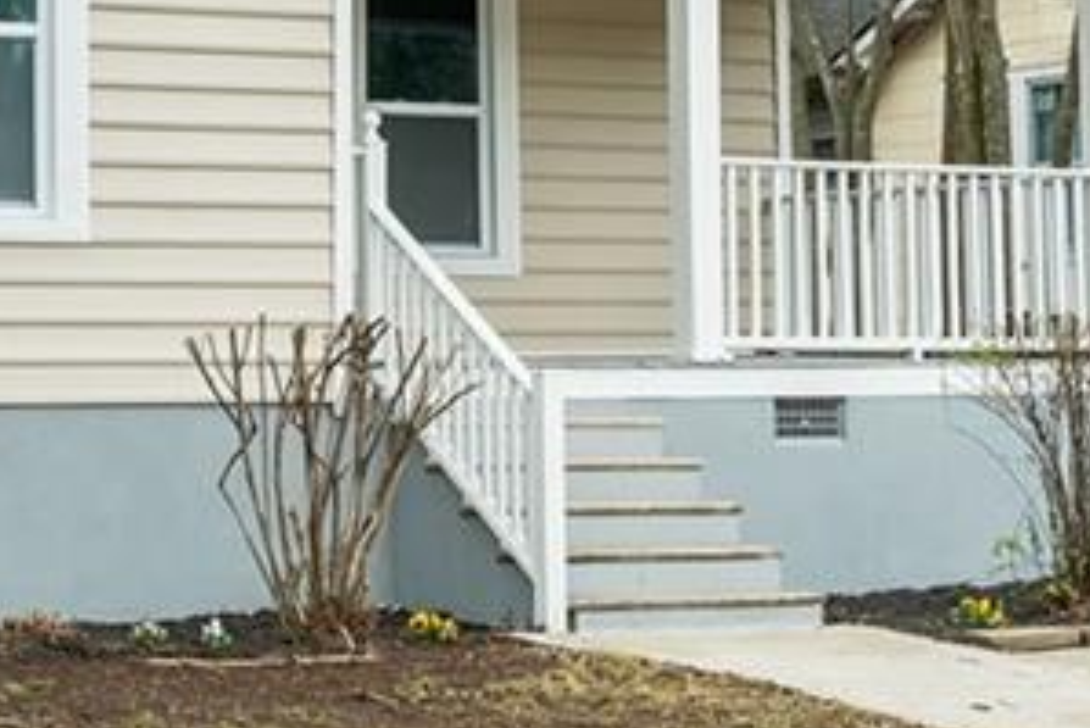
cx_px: 77
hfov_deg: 18.2
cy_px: -112
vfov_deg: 12.2
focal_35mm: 110
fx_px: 3332
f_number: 8
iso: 100
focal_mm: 32
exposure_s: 1/30
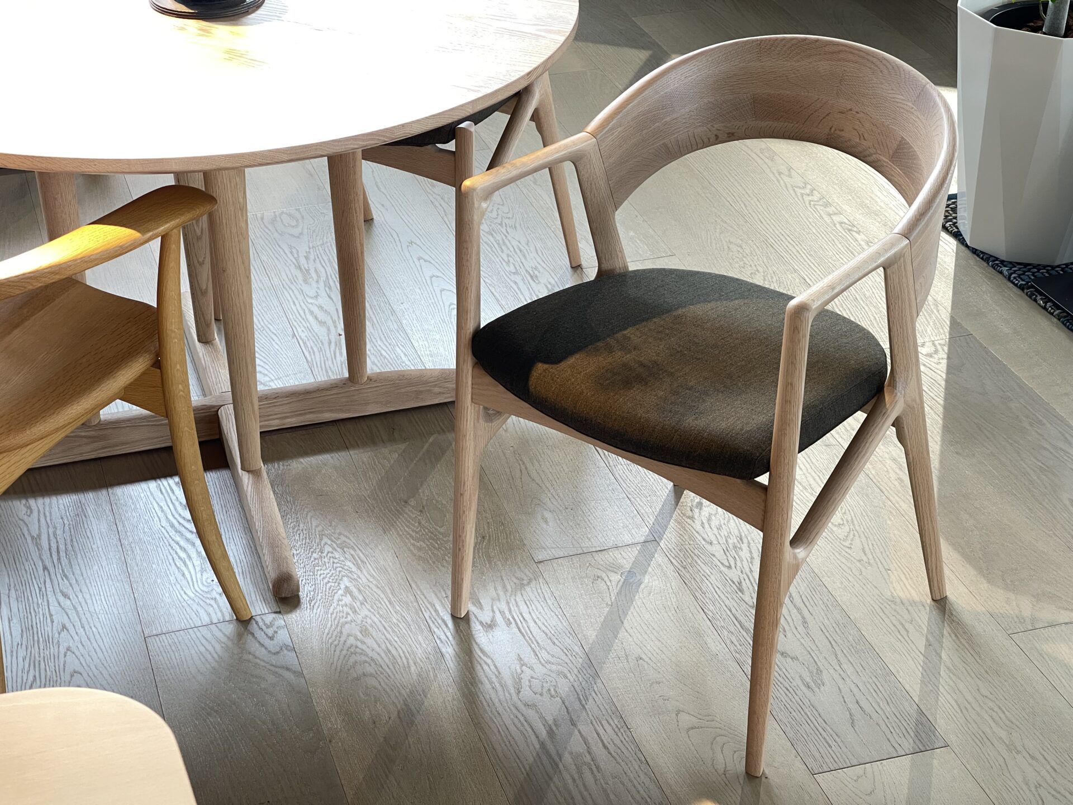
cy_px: 402
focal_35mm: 64
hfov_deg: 30.3
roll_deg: +0.1
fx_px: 1984
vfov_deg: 22.9
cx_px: 536
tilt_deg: -30.8
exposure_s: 1/60
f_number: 2.2
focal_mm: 7.5
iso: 100
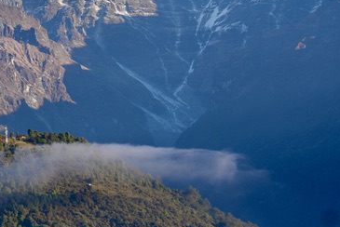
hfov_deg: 9.8
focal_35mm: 208
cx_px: 44
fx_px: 1966
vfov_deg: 6.6
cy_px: 20
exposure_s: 1/320
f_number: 4.5
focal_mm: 70
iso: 100
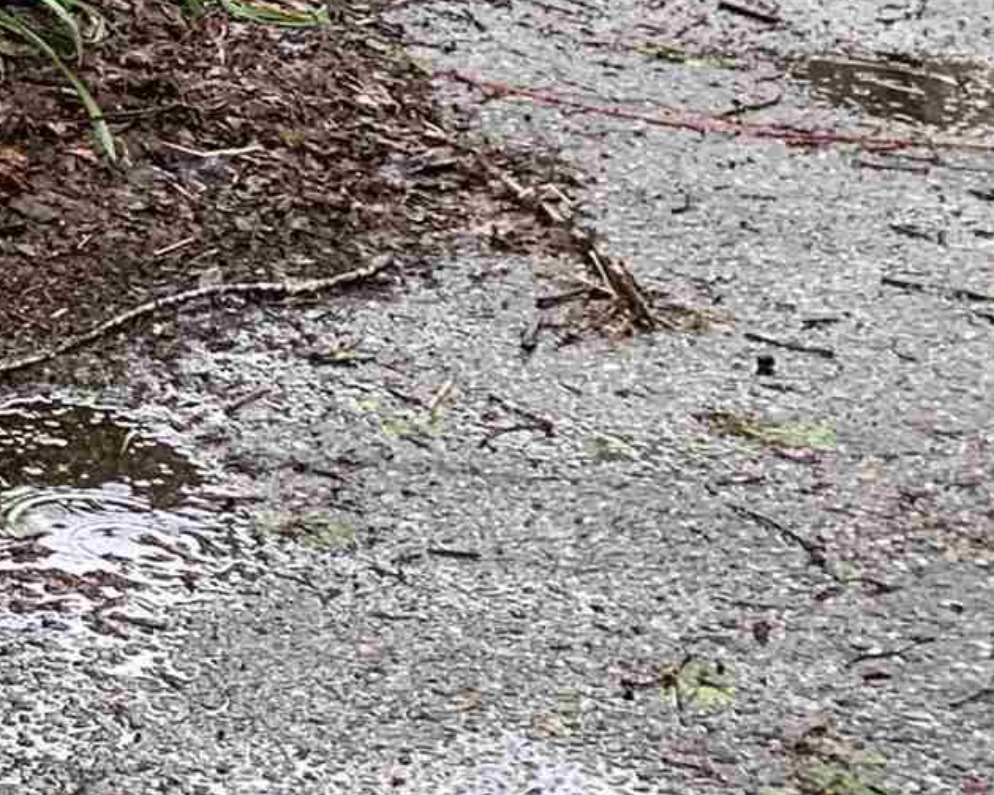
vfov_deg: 11.3
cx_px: -934
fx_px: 3647
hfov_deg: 13.5
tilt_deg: -4.8
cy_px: -779
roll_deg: +0.2
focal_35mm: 124
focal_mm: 4.25
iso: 64
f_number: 1.8
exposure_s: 1/121
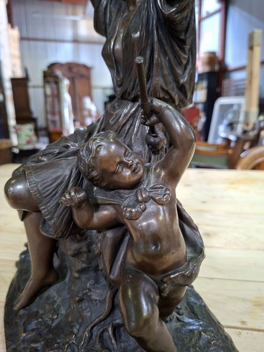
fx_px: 234
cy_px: 176
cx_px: 132
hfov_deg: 58.9
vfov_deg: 73.9
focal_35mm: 23
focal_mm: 5.54
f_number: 1.8
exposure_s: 1/33
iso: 320
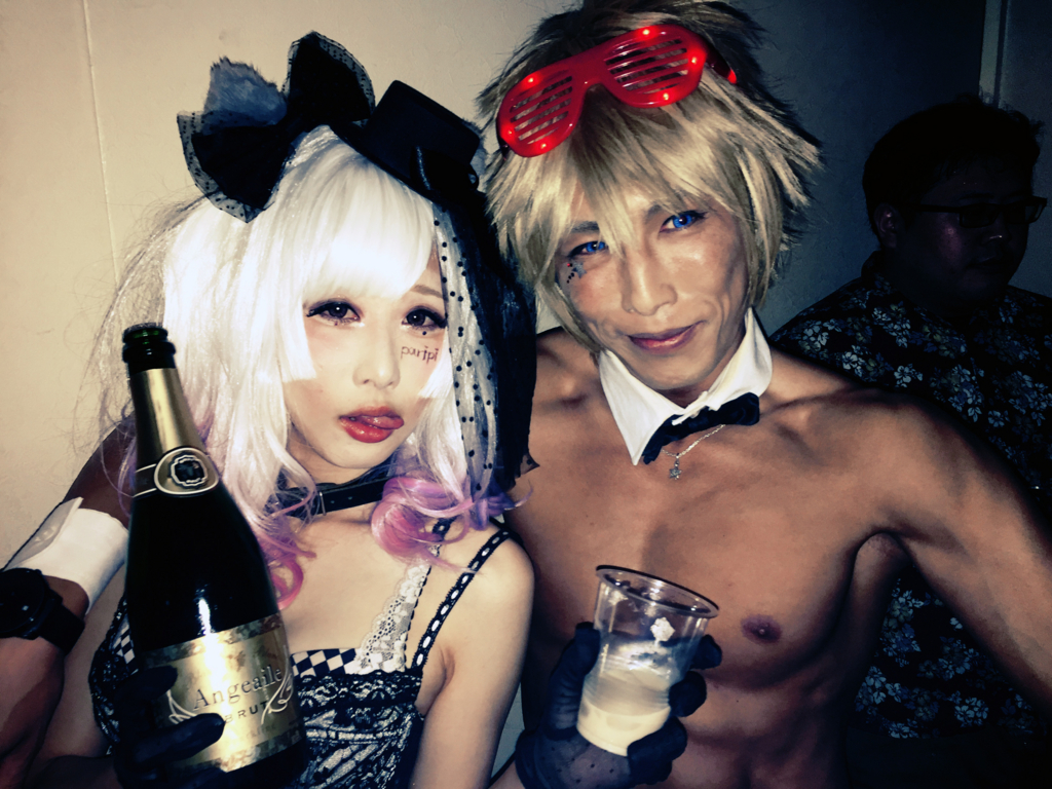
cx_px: 526
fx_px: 881
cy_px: 394
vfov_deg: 48.2
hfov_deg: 61.7
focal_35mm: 29
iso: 64
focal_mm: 4.15
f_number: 2.2
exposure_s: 1/16
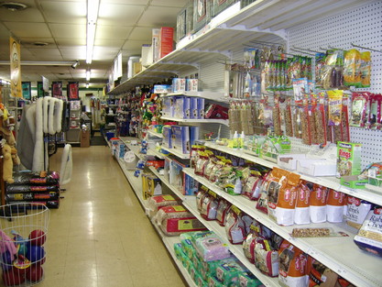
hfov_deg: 52.6
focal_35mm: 35
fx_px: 386
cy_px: 144
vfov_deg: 40.7
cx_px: 191
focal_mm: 5.95
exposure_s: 1/30
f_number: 2.8
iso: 154
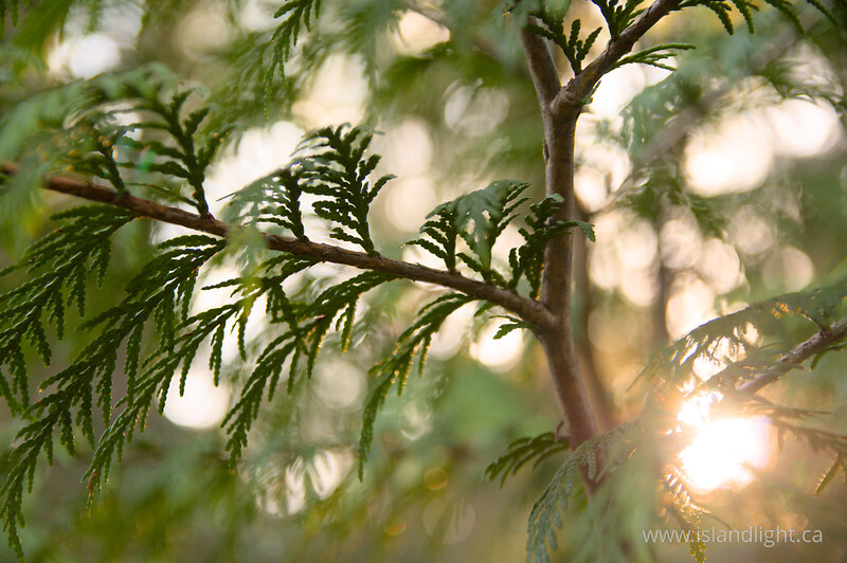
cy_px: 282
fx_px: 1763
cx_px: 424
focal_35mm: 75
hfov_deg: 27.0
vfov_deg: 18.2
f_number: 2.8
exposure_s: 1/80
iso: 200
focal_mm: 50
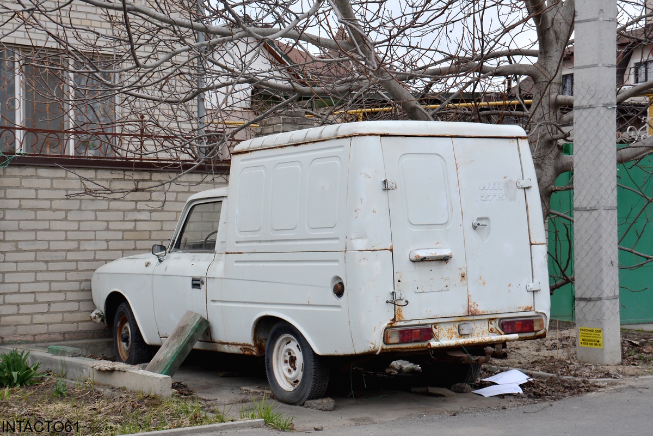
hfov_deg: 35.1
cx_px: 326
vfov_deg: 23.8
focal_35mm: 57
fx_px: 1034
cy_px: 218
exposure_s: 1/160
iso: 200
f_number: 6.3
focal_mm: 38
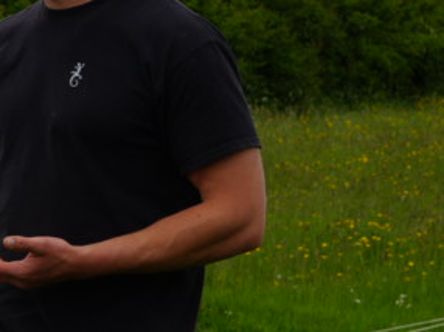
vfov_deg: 5.4
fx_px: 3486
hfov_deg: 7.1
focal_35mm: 272
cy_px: -8
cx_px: -335
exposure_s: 1/160
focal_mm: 50
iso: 100
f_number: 10
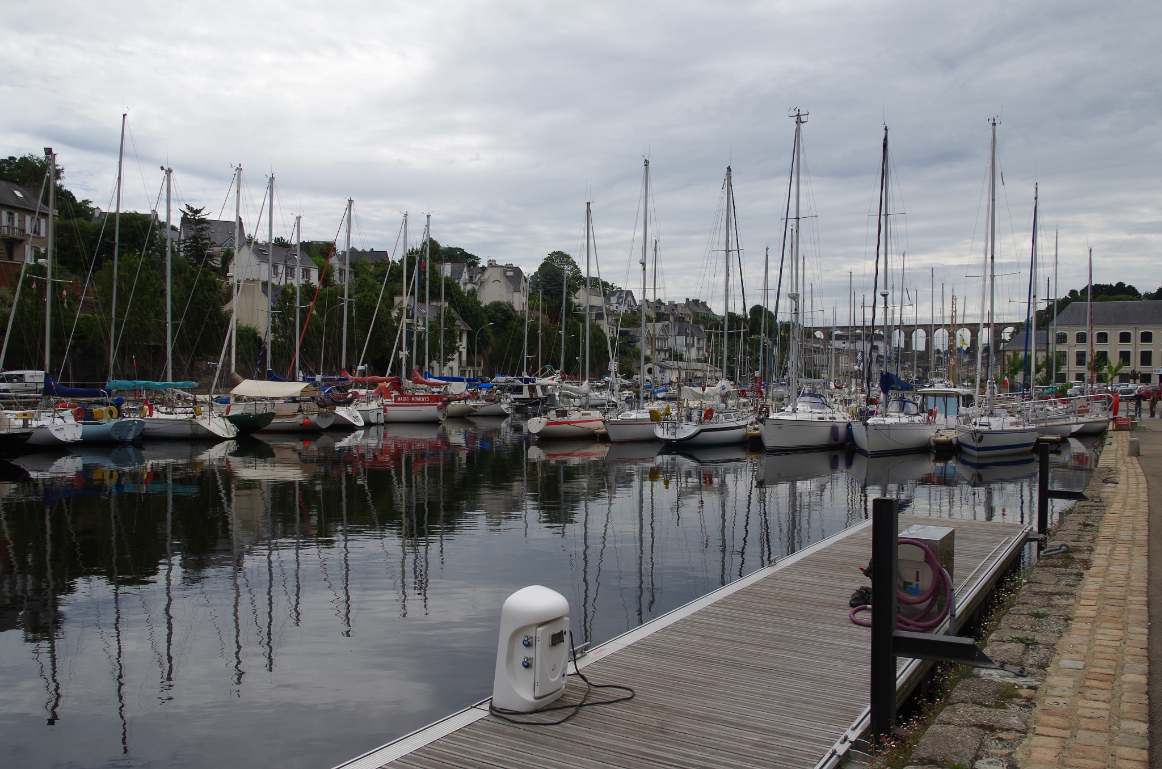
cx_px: 581
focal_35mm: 31
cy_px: 384
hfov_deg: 60.4
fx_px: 998
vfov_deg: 42.1
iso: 100
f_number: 11
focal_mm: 20.63
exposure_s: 1/125
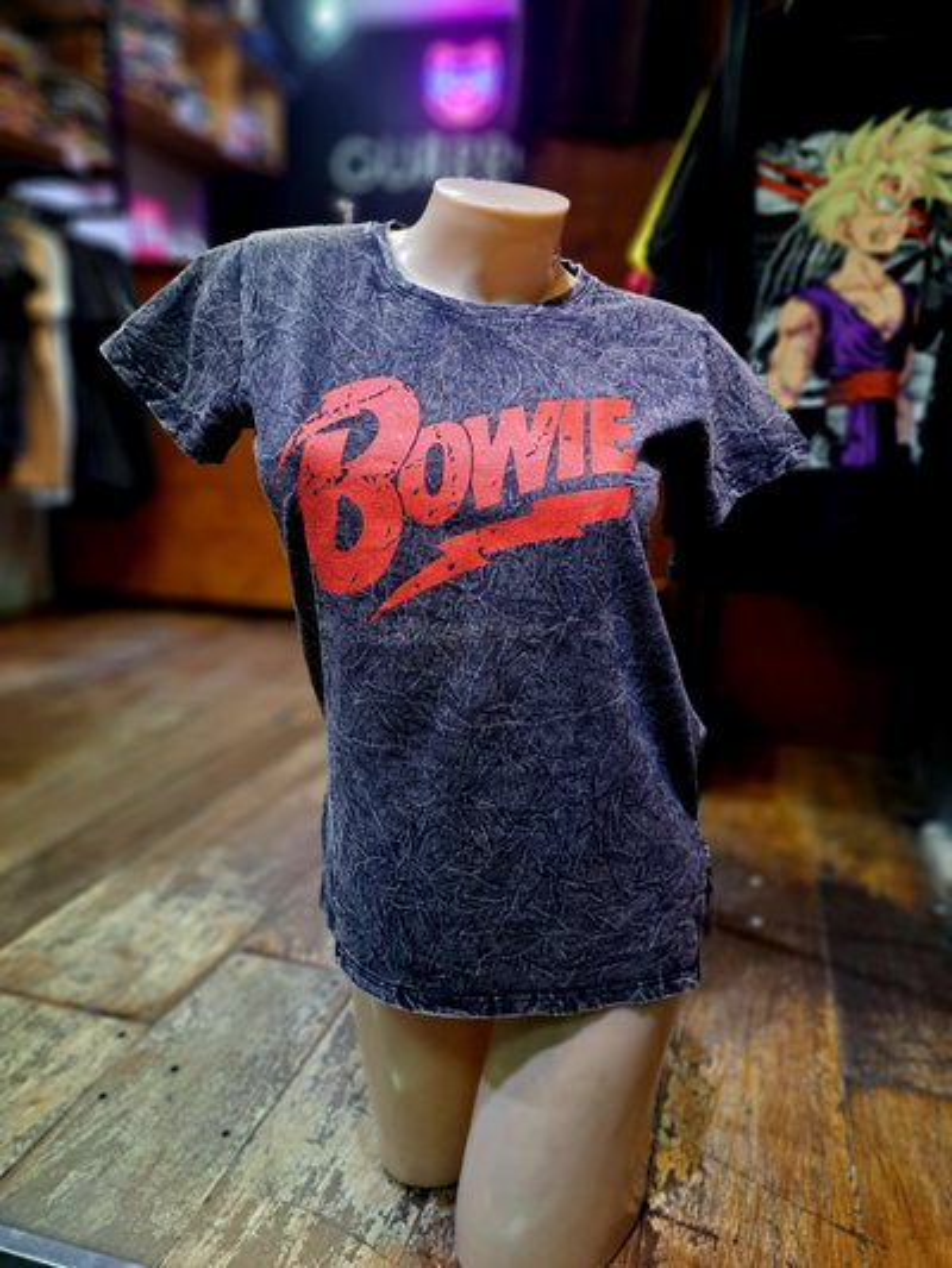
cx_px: 476
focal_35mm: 24
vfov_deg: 71.6
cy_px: 634
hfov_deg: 56.8
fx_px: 880
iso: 125
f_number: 1.8
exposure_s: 1/50
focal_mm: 5.23
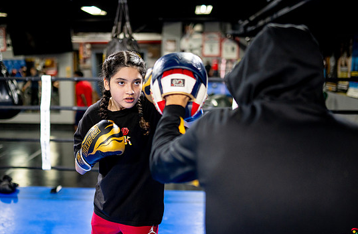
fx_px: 445
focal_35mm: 45
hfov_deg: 43.7
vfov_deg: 29.4
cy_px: 145
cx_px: 146
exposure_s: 1/500
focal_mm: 35
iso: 1600
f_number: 1.4
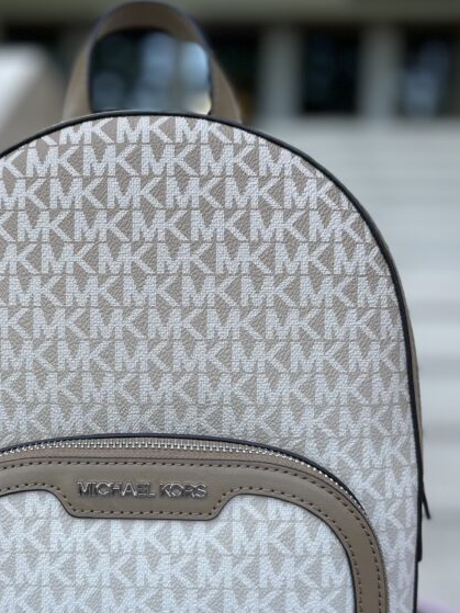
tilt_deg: -9.7
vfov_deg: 42.7
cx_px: 115
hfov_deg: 32.3
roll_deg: -2.2
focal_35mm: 44
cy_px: 378
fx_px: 780
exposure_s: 1/273
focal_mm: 6.86
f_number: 1.78
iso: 80
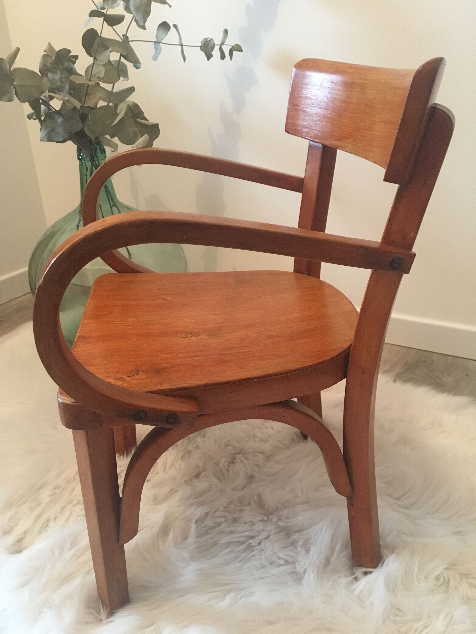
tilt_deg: -23.9
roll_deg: +1.1
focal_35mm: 29
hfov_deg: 48.2
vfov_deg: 61.7
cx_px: 238
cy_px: 317
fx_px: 532
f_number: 2.2
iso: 200
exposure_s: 1/20
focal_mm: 4.15
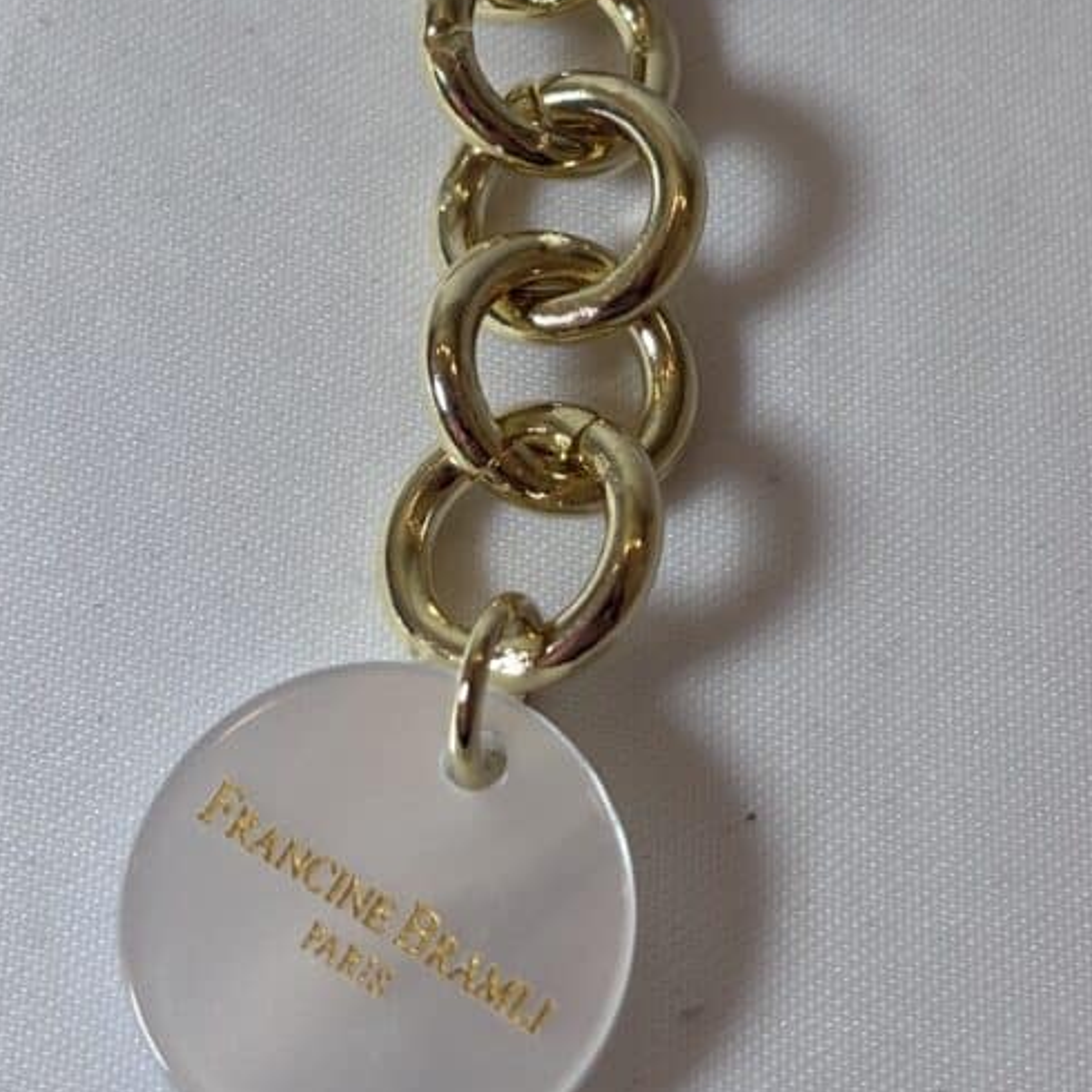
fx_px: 3426
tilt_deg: -64.9
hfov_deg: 18.1
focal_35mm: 96
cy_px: 214
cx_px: 508
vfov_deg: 17.9
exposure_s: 1/112
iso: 25
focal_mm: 5.96
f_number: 1.6
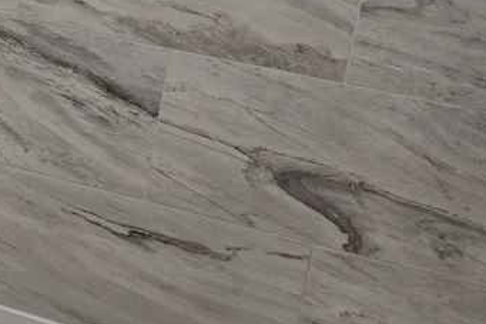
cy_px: 3
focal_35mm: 101
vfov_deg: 13.4
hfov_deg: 17.4
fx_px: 1363
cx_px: -315
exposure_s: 1/129
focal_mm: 5.4
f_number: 1.8
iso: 25
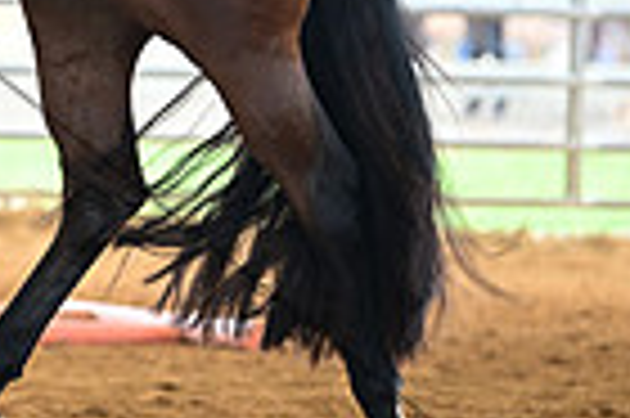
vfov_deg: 2.1
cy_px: -209
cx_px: -351
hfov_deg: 3.1
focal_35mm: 664
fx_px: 11606
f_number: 2.8
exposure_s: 1/309
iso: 640
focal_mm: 160
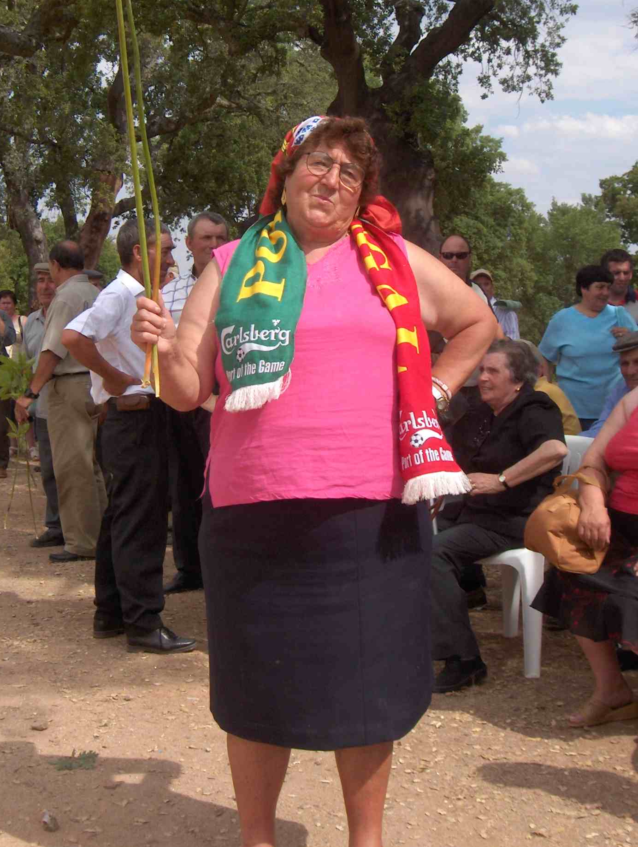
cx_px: 269
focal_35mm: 55
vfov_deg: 34.7
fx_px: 1348
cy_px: 322
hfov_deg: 26.6
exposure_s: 1/613
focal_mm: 8
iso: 100
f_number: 4.8
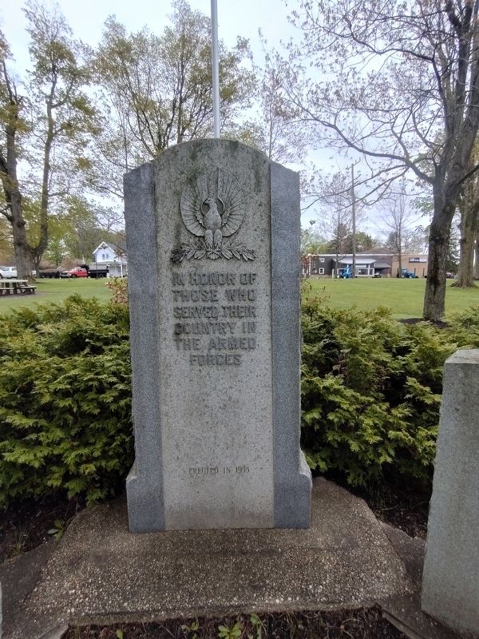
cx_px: 240
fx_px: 295
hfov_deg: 78.1
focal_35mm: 16
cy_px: 320
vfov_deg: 94.5
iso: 100
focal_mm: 1.66
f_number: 2.2
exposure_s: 1/134
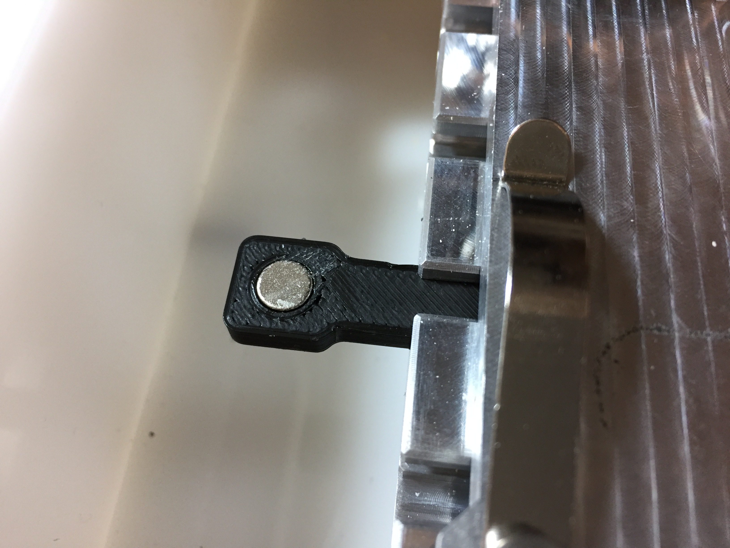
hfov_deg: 61.7
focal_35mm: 29
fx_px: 612
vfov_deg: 48.2
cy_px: 274
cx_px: 365
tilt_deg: -64.0
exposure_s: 1/30
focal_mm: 4.15
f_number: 2.2
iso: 50
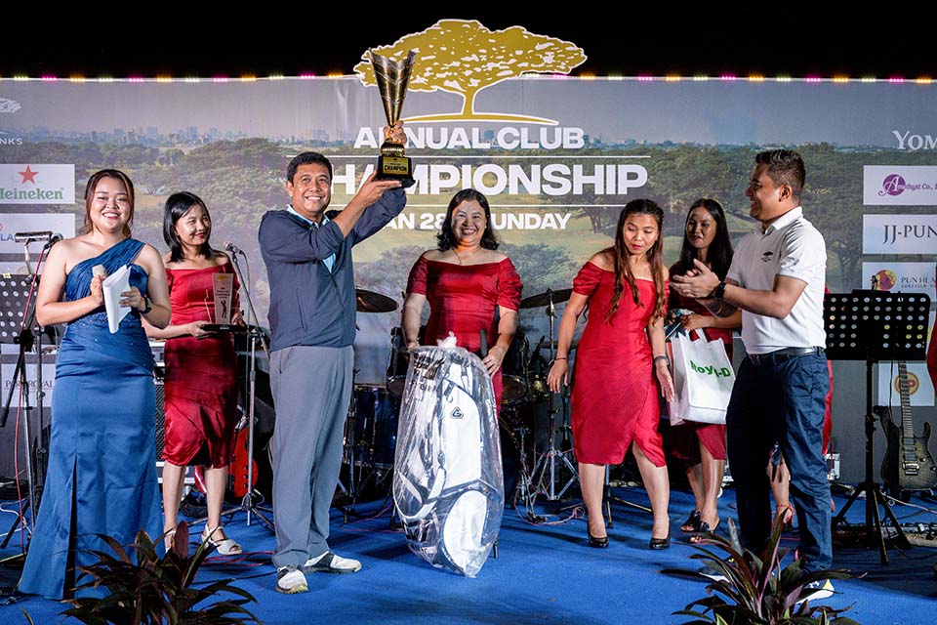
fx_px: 989
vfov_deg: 35.1
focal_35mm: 38
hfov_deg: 50.7
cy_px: 312
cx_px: 468
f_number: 5.6
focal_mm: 38
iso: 2000
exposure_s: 1/200
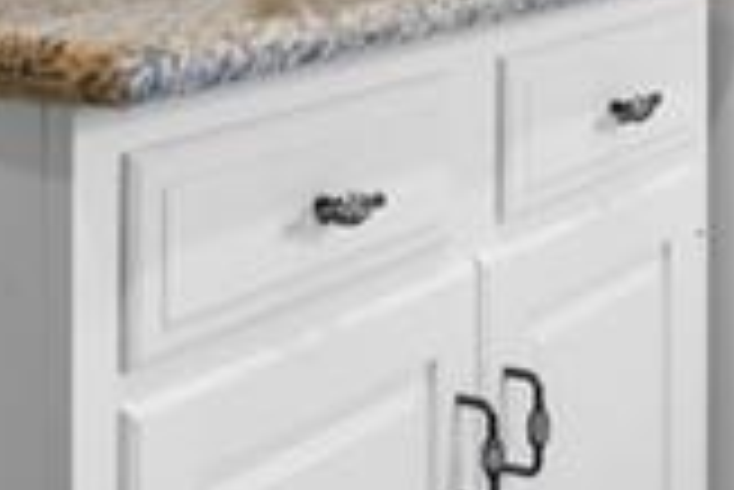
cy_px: -328
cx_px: 617
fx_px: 1796
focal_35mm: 88
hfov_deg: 22.7
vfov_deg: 14.2
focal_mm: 14
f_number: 4
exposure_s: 1/8
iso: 200
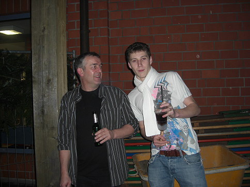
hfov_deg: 49.0
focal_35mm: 38
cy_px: 94
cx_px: 125
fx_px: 274
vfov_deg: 37.7
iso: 200
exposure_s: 1/60
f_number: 2.8
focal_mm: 7.9
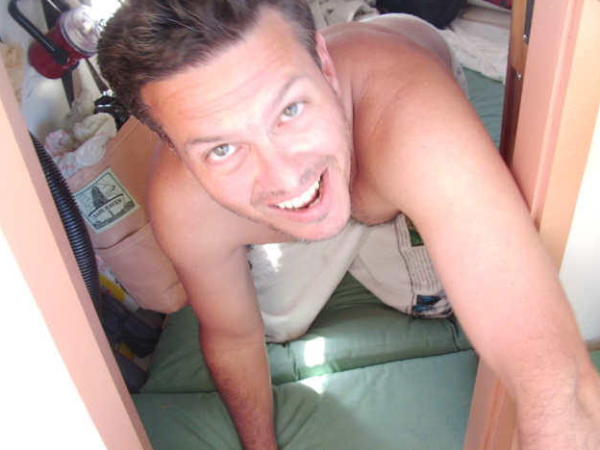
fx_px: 676
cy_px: 226
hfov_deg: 47.9
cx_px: 299
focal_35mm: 39
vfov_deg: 36.8
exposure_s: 1/46
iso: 71
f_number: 3.5
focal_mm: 5.8
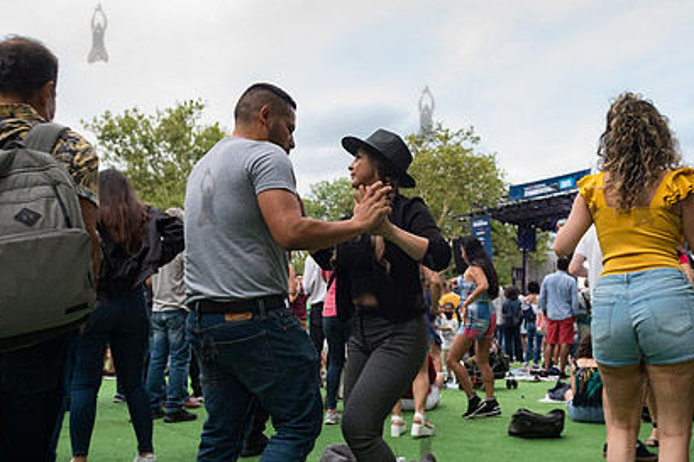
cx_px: 425
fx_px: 655
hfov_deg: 55.3
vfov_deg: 38.7
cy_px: 278
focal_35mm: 34
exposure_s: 1/125
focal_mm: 24
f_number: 4.5
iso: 2000
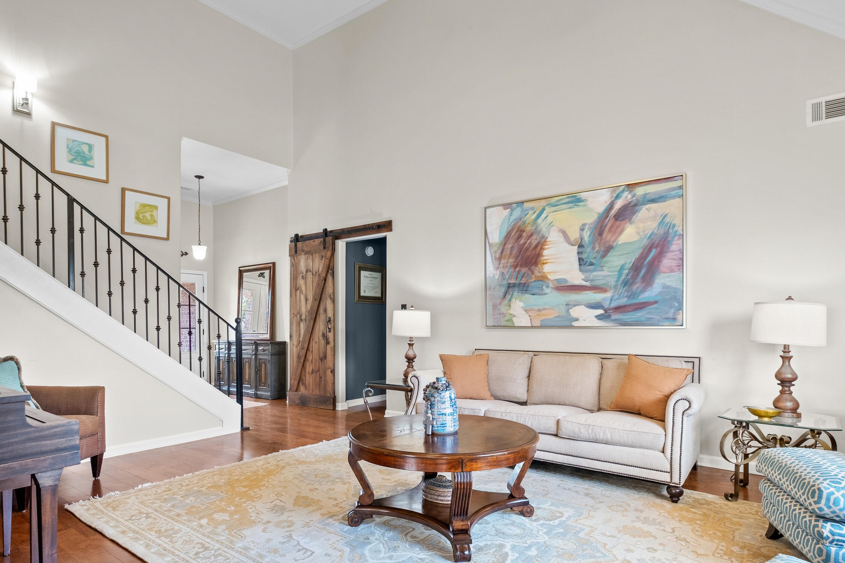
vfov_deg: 61.7
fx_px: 469
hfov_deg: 84.0
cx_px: 419
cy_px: 316
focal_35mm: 20
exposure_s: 1/4
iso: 400
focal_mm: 10
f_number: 5
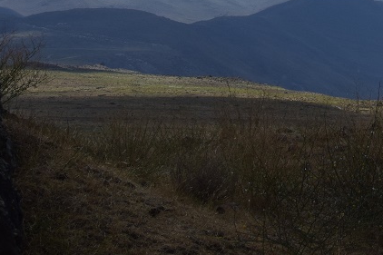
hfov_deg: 10.7
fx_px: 1986
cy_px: -162
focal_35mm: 187
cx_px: 546
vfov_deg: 7.2
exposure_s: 1/500
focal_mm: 35
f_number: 11
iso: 220
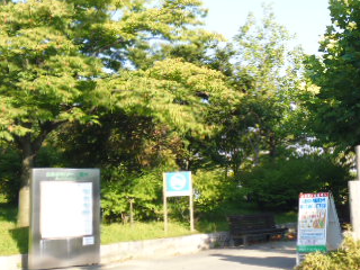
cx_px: 317
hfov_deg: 29.2
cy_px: 78
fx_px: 666
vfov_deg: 22.8
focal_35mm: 64
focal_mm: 5.6
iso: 100
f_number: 3.2
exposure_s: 1/250
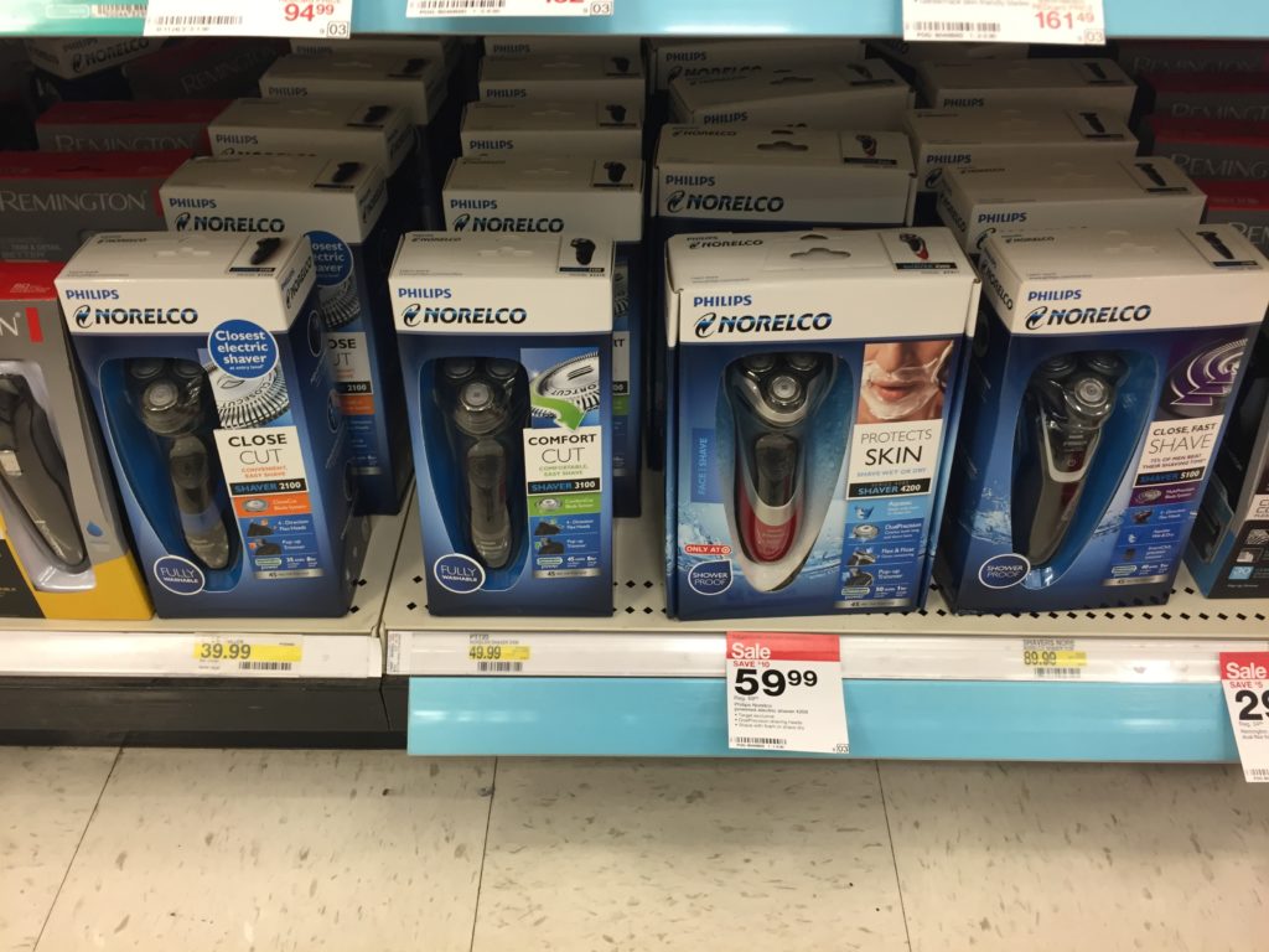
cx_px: 634
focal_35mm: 29
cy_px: 476
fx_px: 1063
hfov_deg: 61.7
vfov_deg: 48.2
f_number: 2.2
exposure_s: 1/30
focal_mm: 4.15
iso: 64
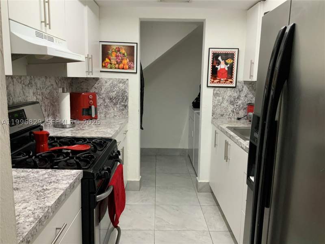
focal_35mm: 29
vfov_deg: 48.2
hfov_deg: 61.7
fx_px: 272
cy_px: 122
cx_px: 162
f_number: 1.8
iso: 160
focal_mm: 3
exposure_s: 1/60
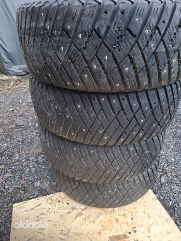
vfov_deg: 73.9
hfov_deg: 58.9
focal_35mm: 23
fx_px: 160
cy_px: 120
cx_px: 90
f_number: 1.8
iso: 200
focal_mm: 5.54
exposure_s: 1/100
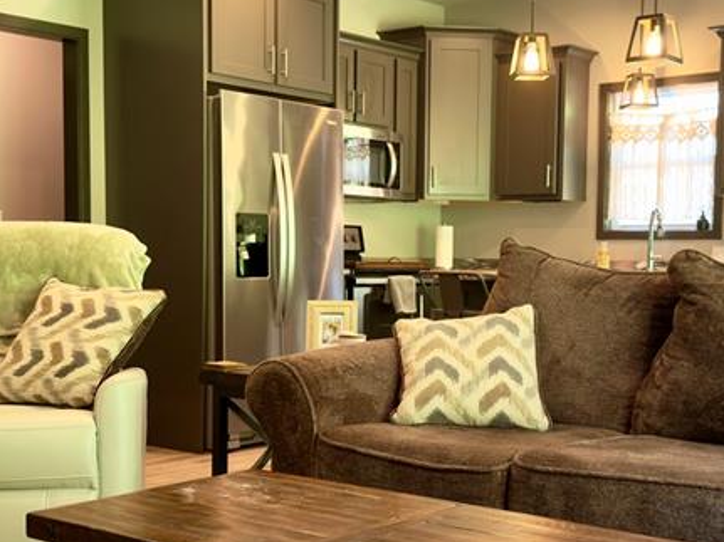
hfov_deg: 33.7
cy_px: 322
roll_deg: -0.2
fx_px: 1192
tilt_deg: -3.3
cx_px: 415
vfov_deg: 25.6
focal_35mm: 57
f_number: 1.78
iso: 250
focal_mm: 6.76
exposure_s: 1/60
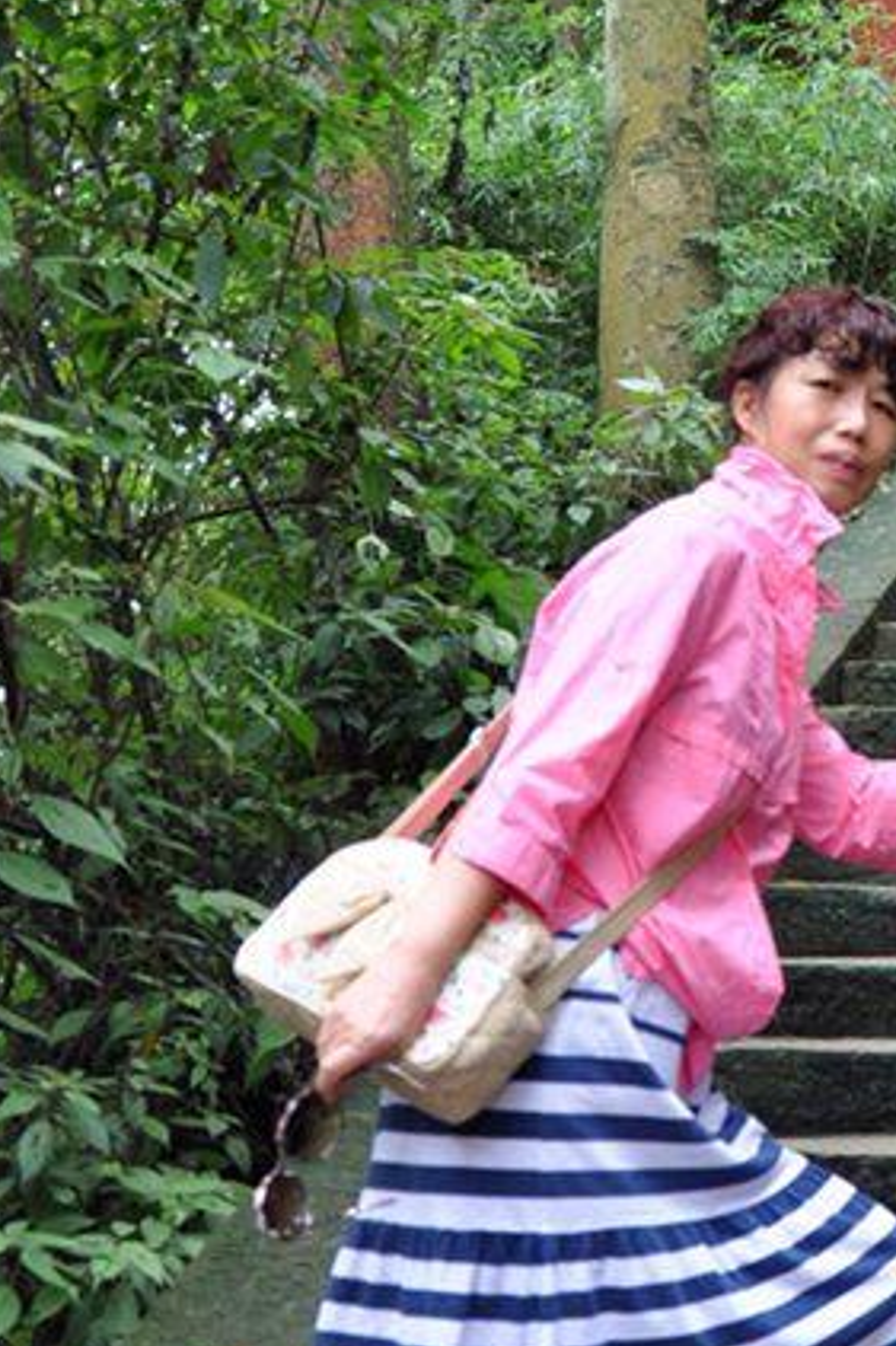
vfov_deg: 26.3
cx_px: 1154
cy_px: 657
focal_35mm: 77
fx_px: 2877
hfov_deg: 16.7
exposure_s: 1/30
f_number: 3.5
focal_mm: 18
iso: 200
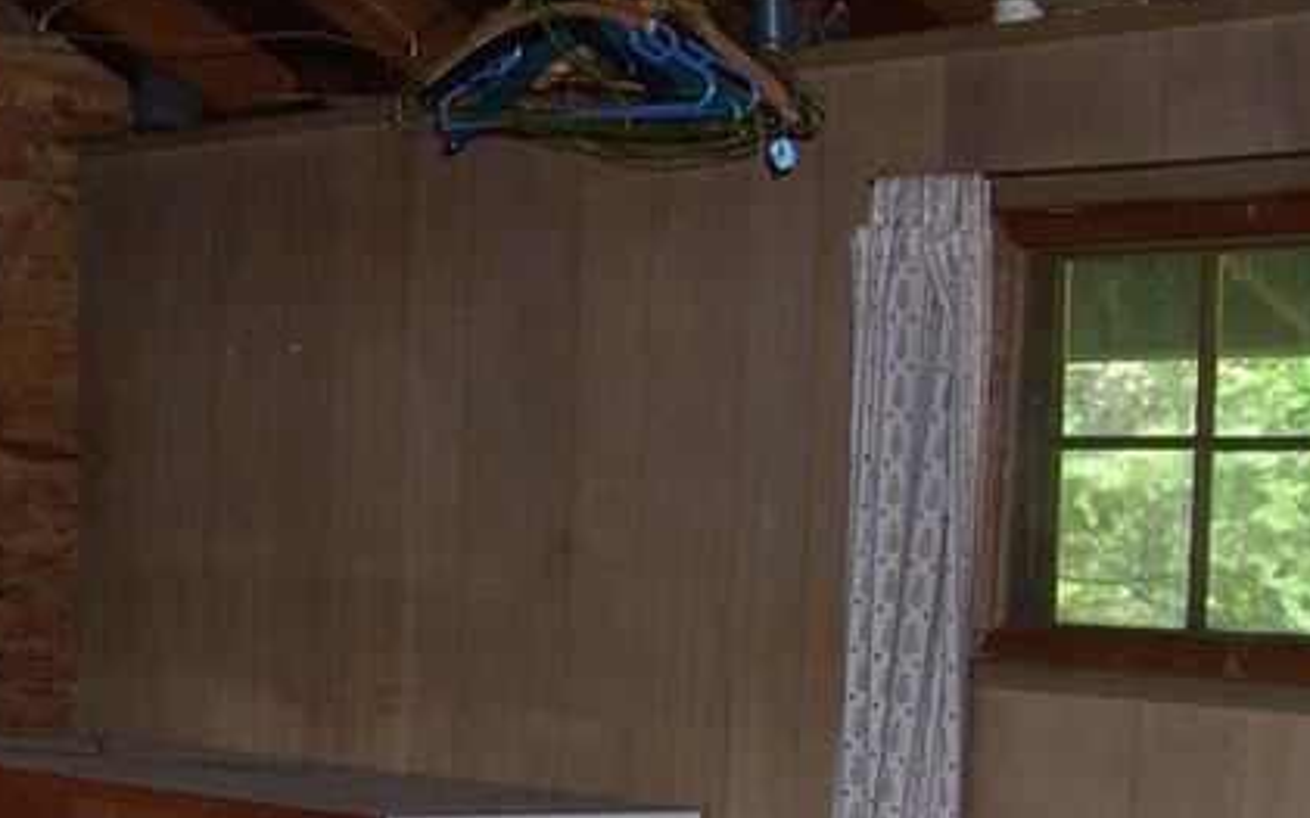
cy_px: 877
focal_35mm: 98
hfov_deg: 20.2
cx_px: -146
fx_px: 3498
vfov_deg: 13.1
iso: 297
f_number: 2.8
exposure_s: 1/60
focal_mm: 8
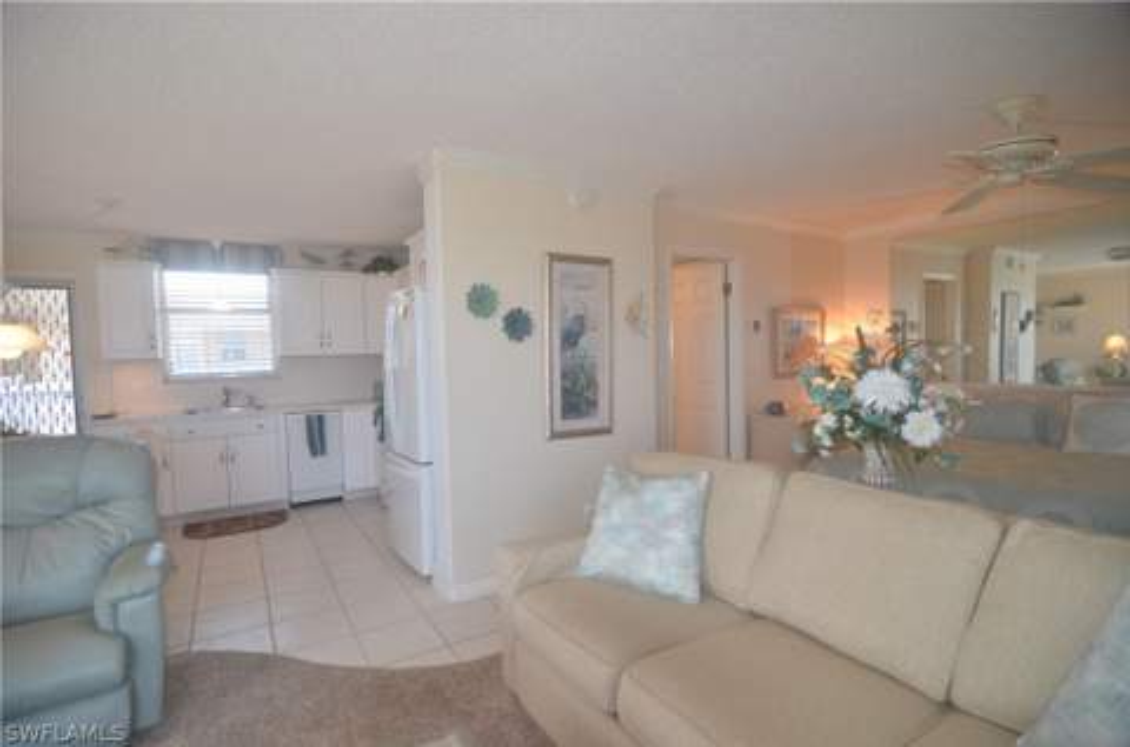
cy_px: 374
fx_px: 516
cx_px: 565
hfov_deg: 95.1
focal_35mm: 16
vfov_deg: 71.7
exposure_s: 1/125
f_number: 2.8
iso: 320
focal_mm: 11
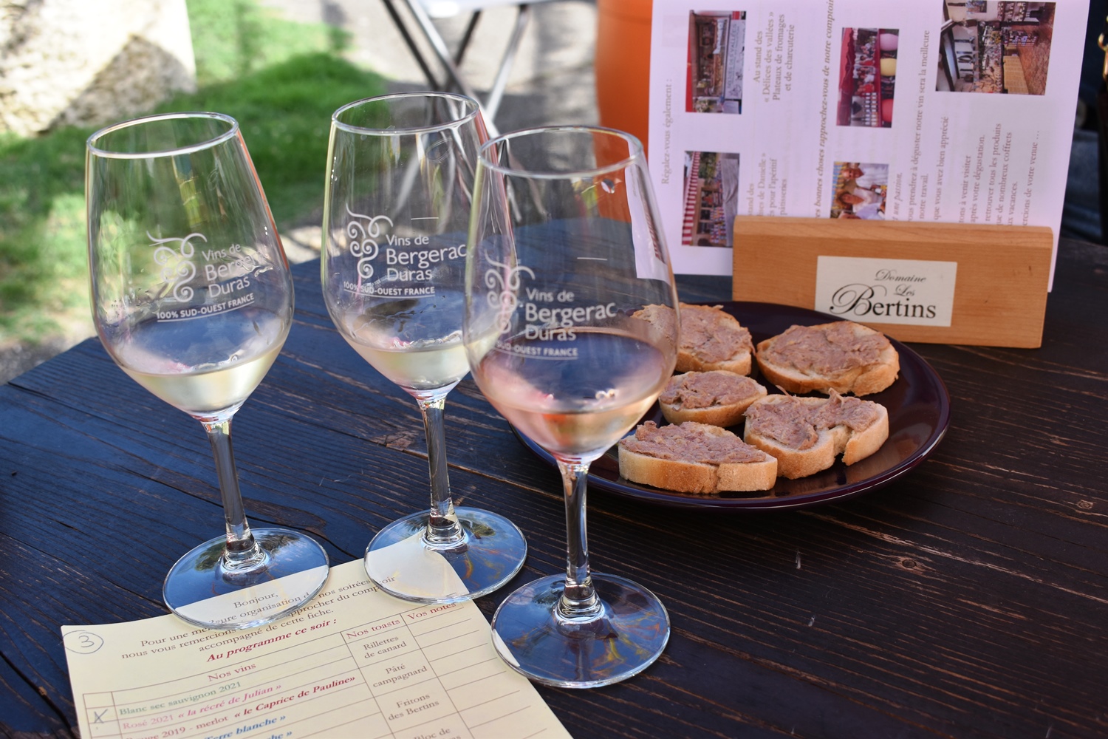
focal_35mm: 40
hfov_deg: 47.9
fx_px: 1246
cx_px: 554
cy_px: 370
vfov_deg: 33.0
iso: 200
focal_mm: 27
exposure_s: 1/250
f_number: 7.1
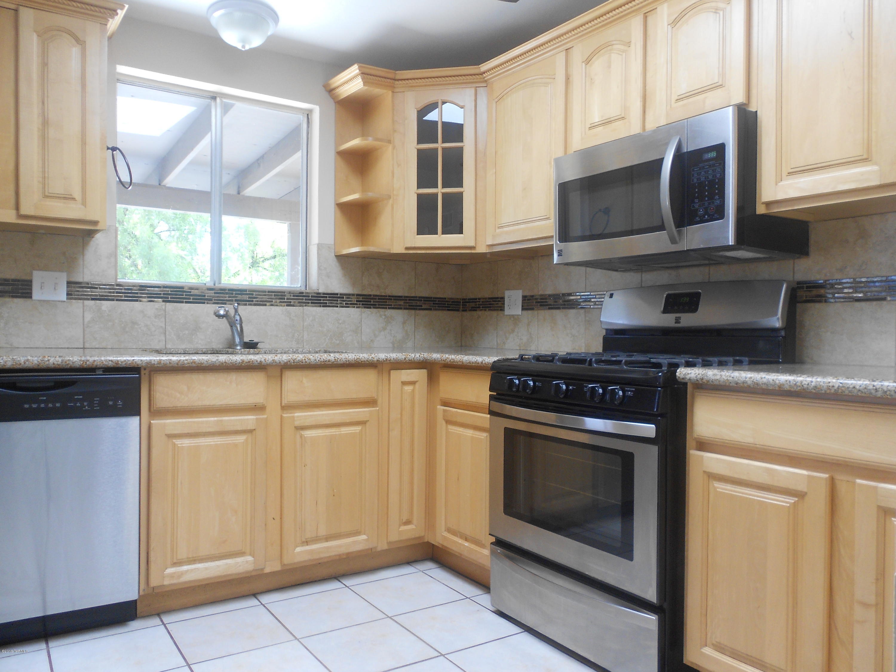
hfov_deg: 67.3
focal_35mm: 26
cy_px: 336
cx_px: 448
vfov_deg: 53.1
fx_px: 673
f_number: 3.2
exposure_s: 1/30
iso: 100
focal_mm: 4.6
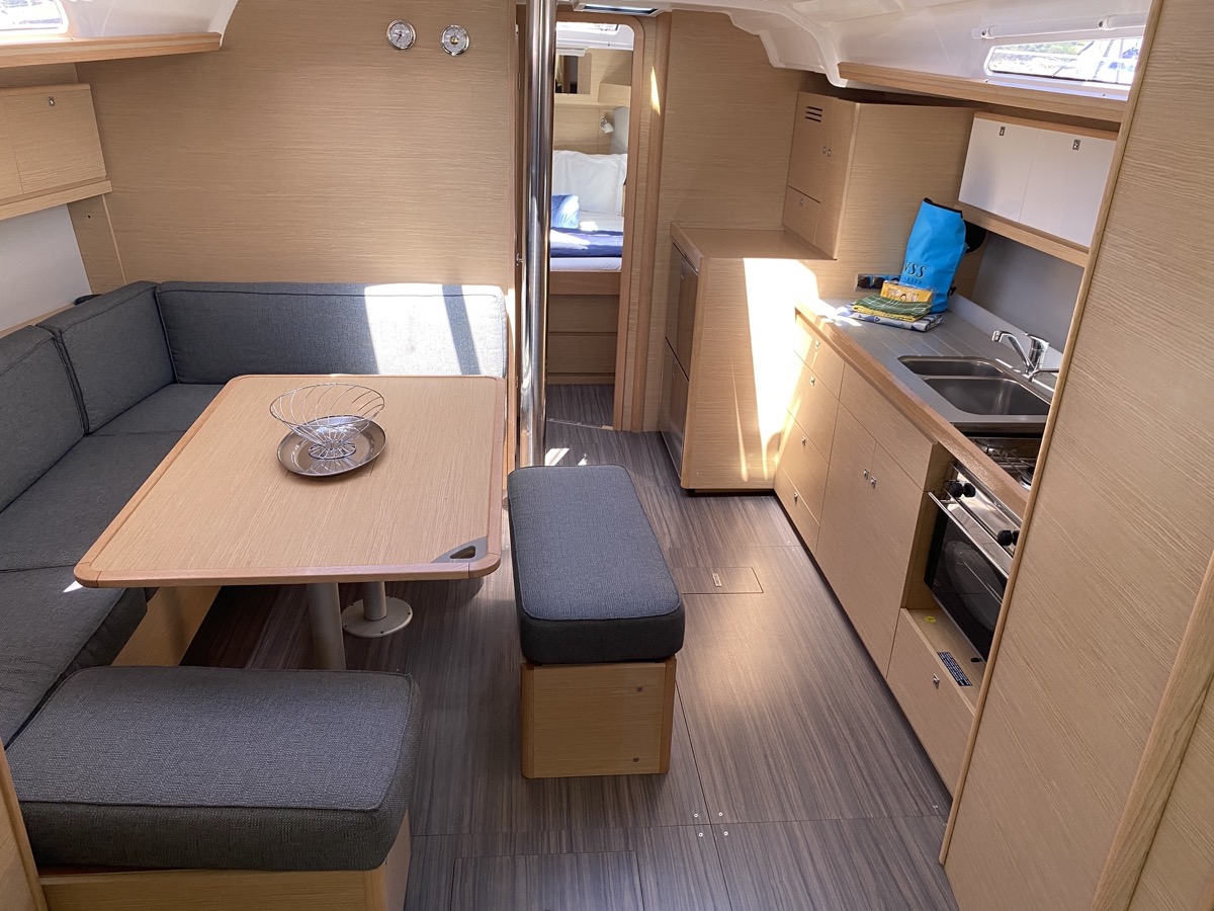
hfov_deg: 67.3
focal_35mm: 26
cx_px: 607
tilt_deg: -23.8
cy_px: 456
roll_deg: -2.8
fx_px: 912
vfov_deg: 53.1
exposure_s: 1/99
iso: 125
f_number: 1.8
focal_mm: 4.25
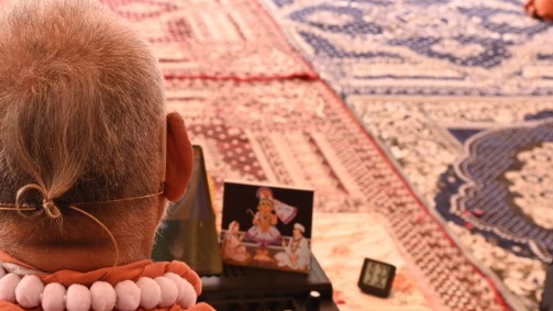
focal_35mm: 81
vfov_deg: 14.5
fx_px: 1188
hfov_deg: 25.8
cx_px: 119
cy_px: -52
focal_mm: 24
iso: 125
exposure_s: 1/125
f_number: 5
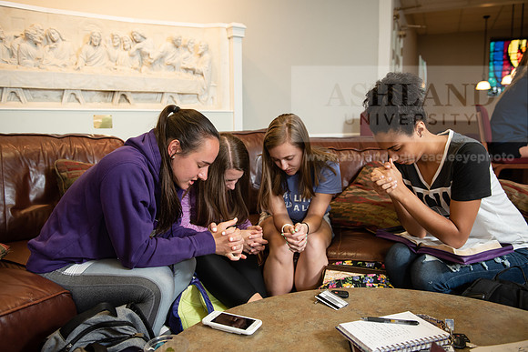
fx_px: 425
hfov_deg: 63.6
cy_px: 176
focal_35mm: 29
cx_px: 264
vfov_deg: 45.0
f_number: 3.5
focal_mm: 29
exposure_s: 1/160
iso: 800
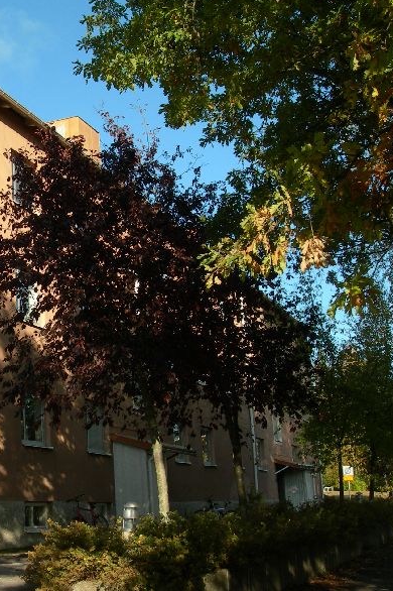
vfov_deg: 36.9
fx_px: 885
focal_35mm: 54
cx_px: 28
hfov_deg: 24.2
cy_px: 289
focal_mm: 7.8
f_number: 4.8
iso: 50
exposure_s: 1/293
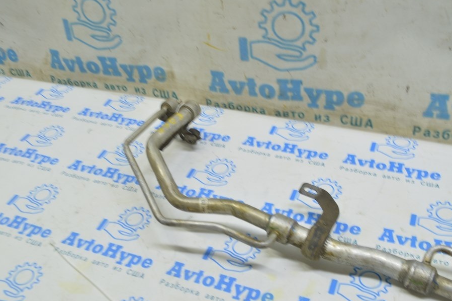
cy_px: 145
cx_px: 206
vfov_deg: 32.6
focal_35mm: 41
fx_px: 514
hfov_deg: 47.4
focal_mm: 24
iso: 400
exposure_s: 1/20
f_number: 5.6
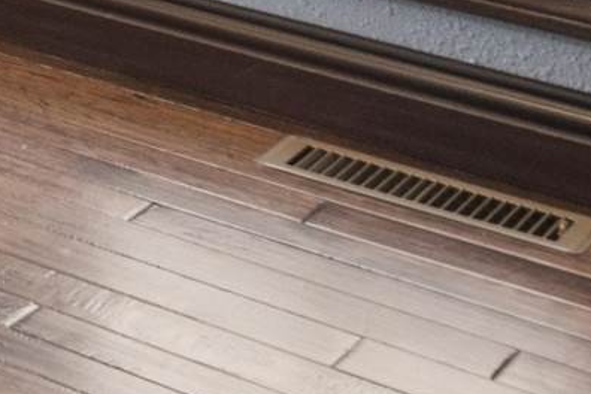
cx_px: -1488
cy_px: -782
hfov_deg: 9.4
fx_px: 2036
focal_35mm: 124
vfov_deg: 9.0
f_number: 10
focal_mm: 16
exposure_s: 1/25
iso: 800
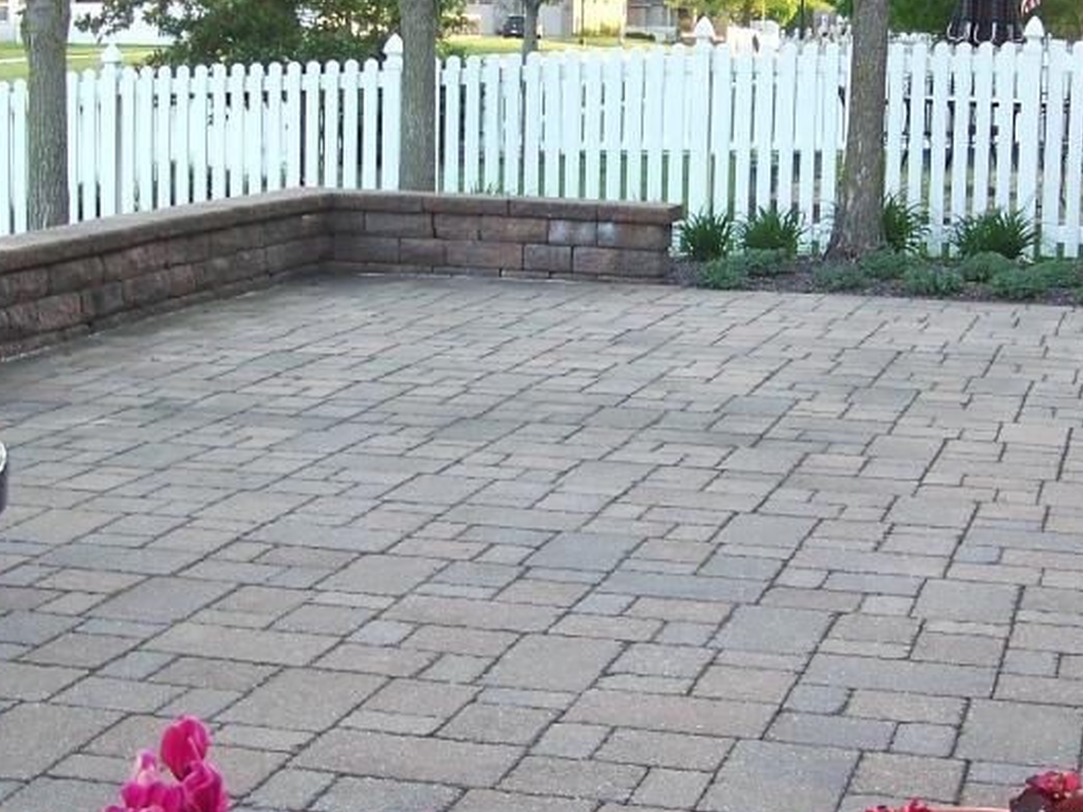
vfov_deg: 21.0
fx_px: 2190
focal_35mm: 70
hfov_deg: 27.7
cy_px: 345
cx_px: 631
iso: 64
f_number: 2.8
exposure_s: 1/40
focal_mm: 5.85
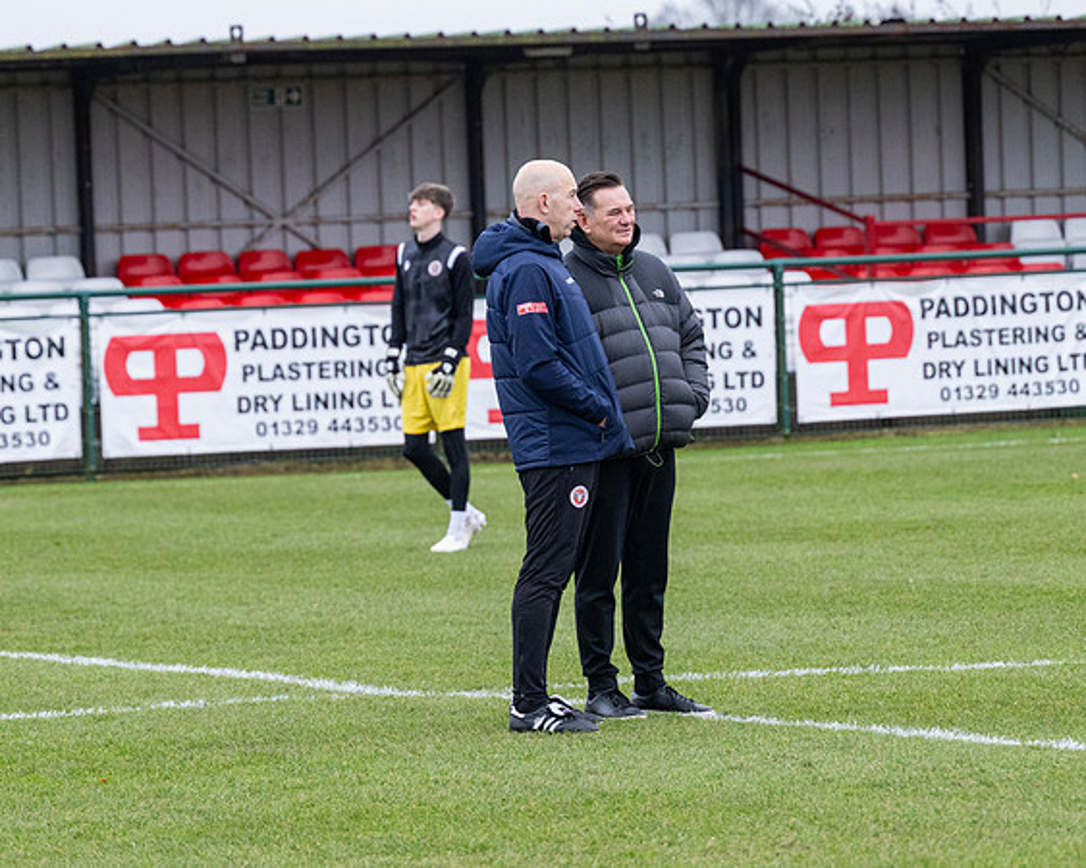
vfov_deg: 5.7
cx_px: 543
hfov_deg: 7.2
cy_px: 434
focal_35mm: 270
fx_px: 8688
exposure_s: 1/1250
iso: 1000
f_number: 4.5
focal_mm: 160
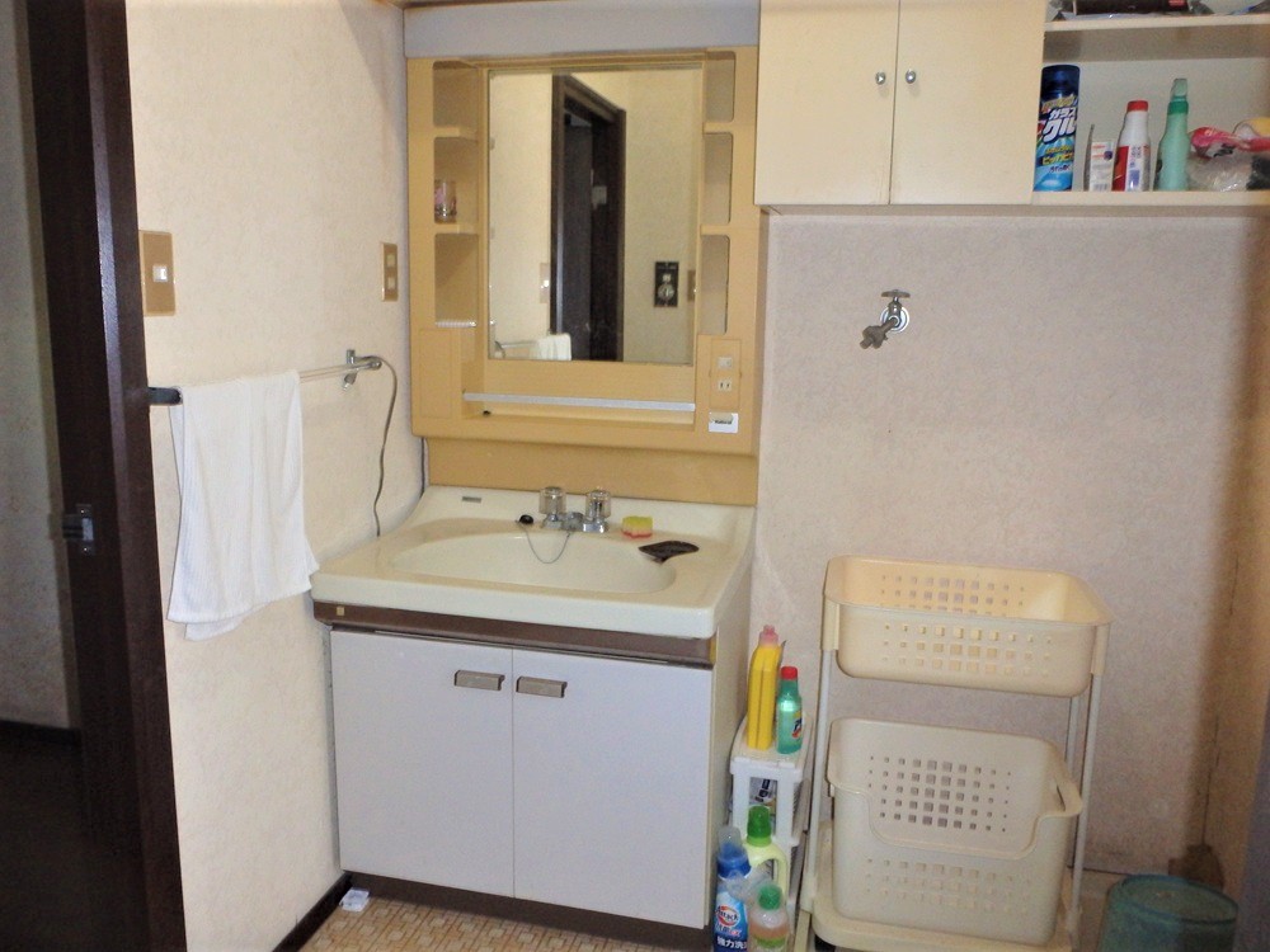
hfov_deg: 63.4
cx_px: 635
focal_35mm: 28
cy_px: 476
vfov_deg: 49.7
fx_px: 1027
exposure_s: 1/30
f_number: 3.9
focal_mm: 5
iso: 400
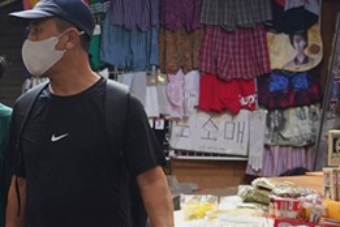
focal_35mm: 268
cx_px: -333
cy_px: 275
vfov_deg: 5.1
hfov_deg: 7.4
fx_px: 2531
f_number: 5
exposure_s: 1/100
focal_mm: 35
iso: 800
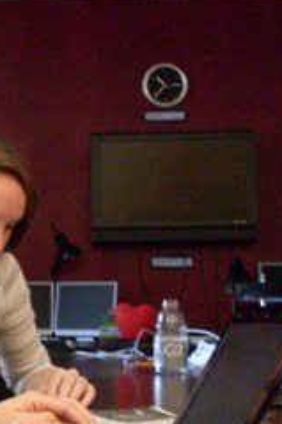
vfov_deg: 19.3
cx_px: -179
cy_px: 261
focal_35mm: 106
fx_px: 1247
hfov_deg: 12.1
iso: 200
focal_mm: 6.3
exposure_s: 1/10
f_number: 2.8
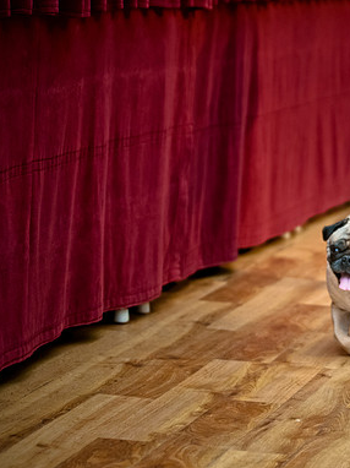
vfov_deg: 11.3
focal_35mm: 175
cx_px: 348
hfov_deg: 8.4
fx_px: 2362
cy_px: 235
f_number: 2.8
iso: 200
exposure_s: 1/160
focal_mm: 80
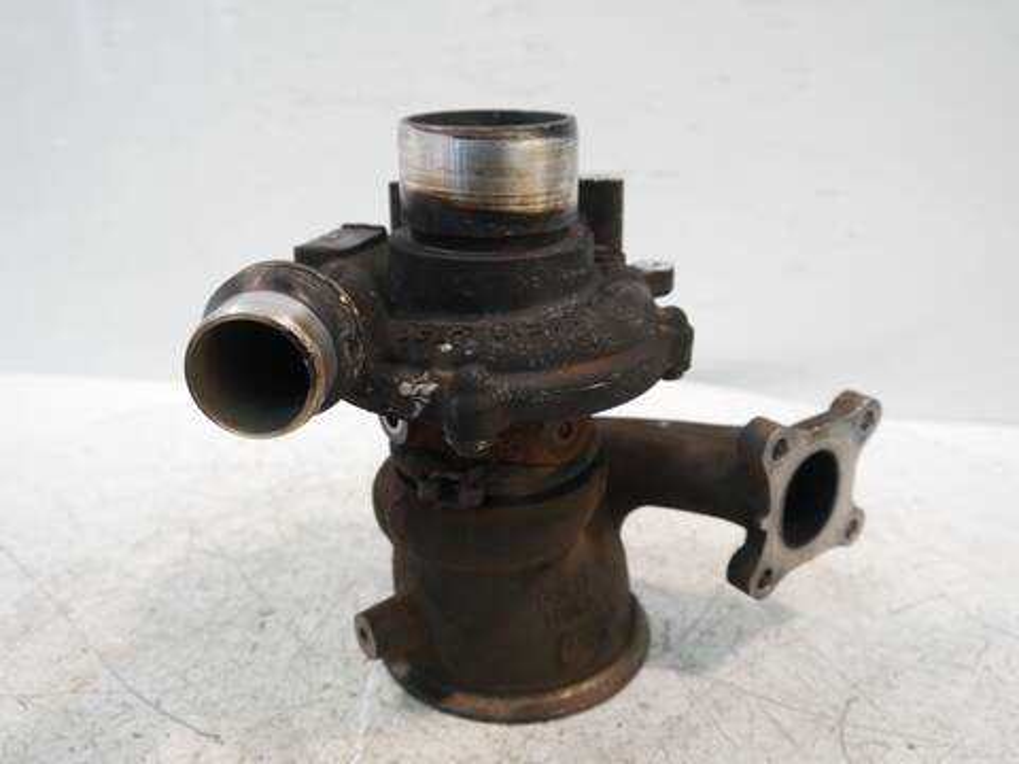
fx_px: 883
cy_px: 382
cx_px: 510
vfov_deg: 46.8
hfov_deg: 60.0
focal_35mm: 30
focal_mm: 15
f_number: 3.6
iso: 640
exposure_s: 1/60
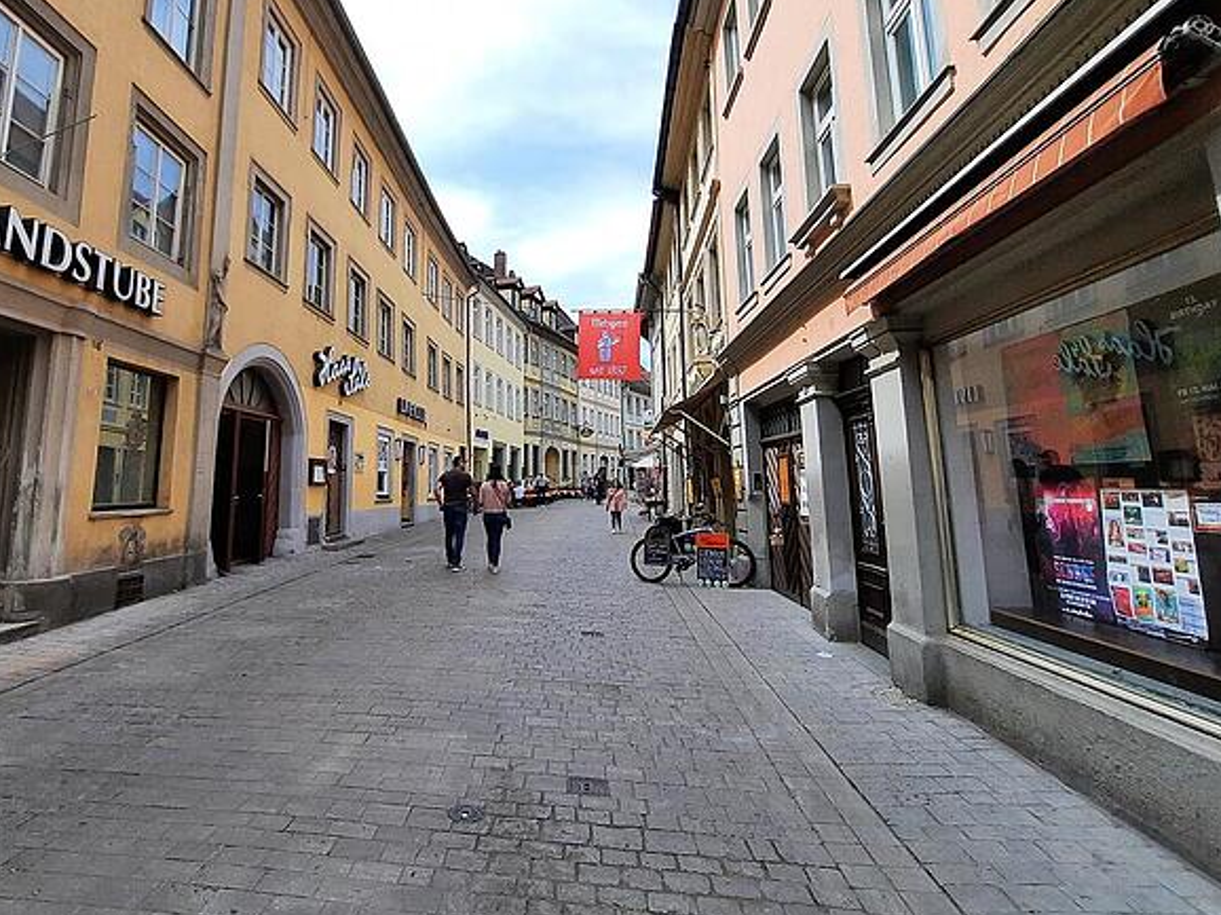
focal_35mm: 18
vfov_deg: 71.0
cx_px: 484
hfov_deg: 86.6
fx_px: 635
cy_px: 378
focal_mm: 1.74
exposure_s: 1/918
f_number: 2.2
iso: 40
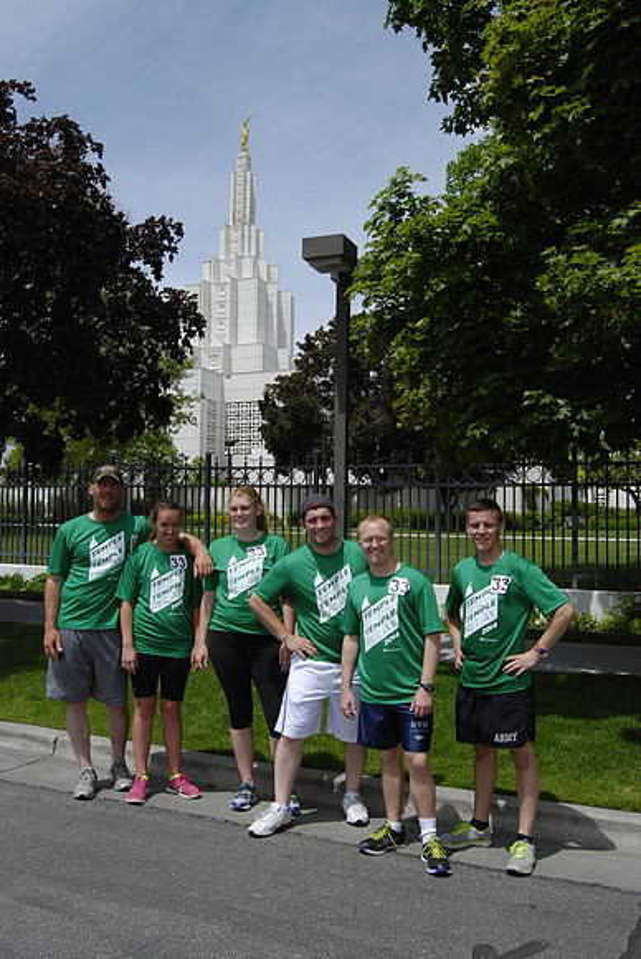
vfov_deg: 57.2
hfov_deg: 40.1
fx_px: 879
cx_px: 320
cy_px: 480
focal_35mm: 33
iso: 400
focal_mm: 22
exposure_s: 1/800
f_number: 10
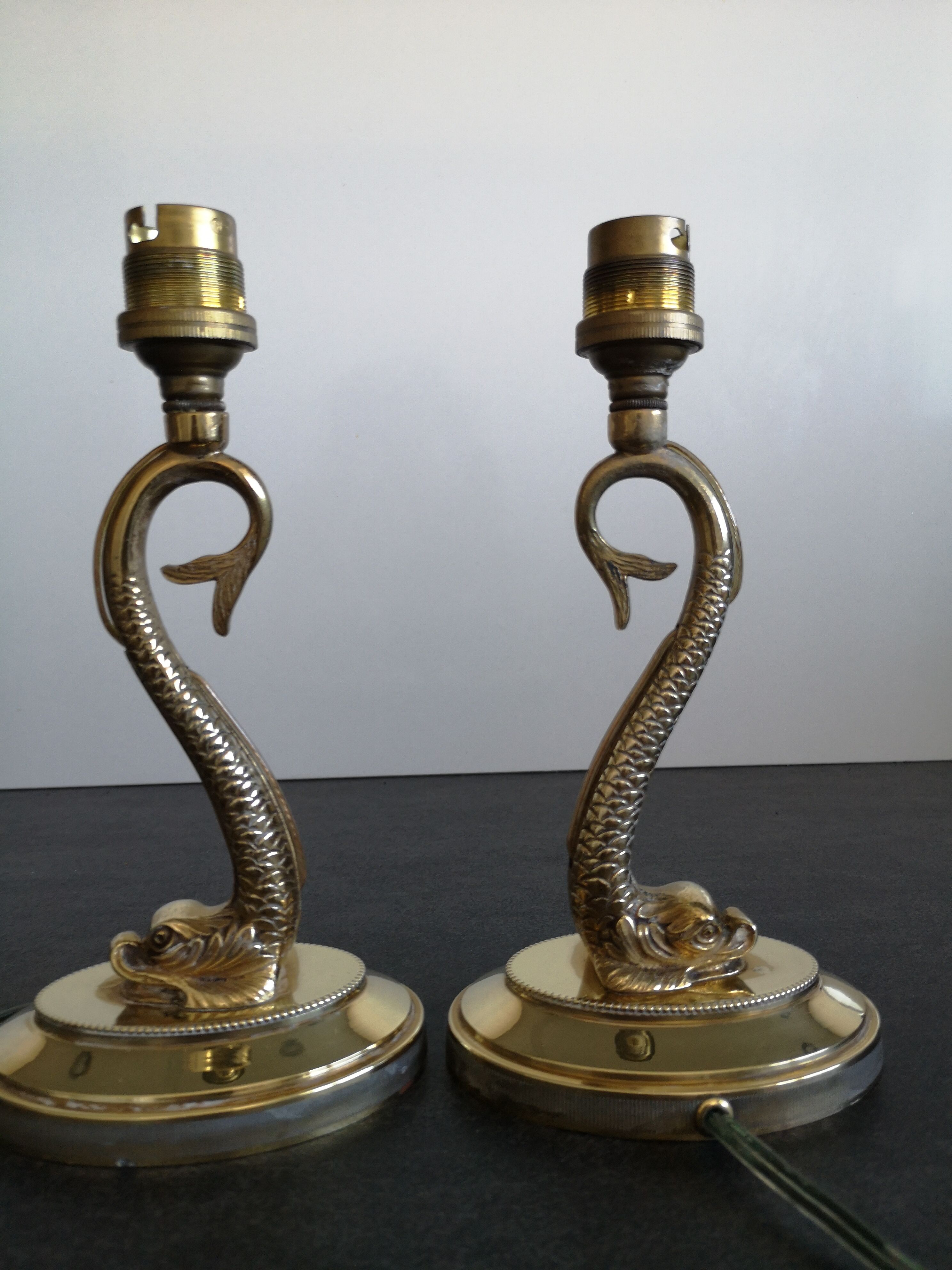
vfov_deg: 65.3
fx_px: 990
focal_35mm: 27
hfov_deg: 51.4
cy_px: 635
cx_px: 476
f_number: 1.8
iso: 125
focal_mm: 3.95
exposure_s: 1/50
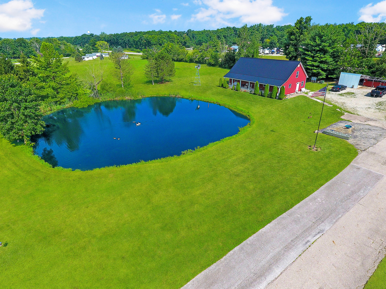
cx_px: 193
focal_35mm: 20
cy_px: 144
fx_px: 223
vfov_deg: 66.0
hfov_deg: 81.7
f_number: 2.8
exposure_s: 1/1250
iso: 100
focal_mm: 3.61
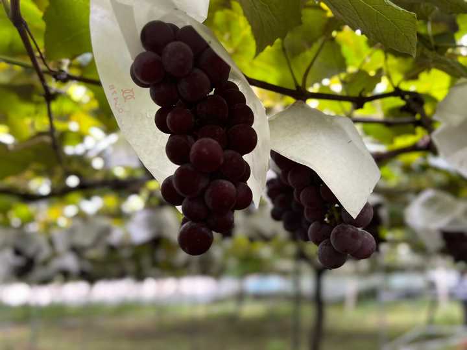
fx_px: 351
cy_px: 175
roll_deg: +3.8
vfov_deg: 53.1
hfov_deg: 67.3
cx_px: 234
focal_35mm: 26
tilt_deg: +16.4
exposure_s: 1/115
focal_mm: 5.7
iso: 125
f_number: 1.5
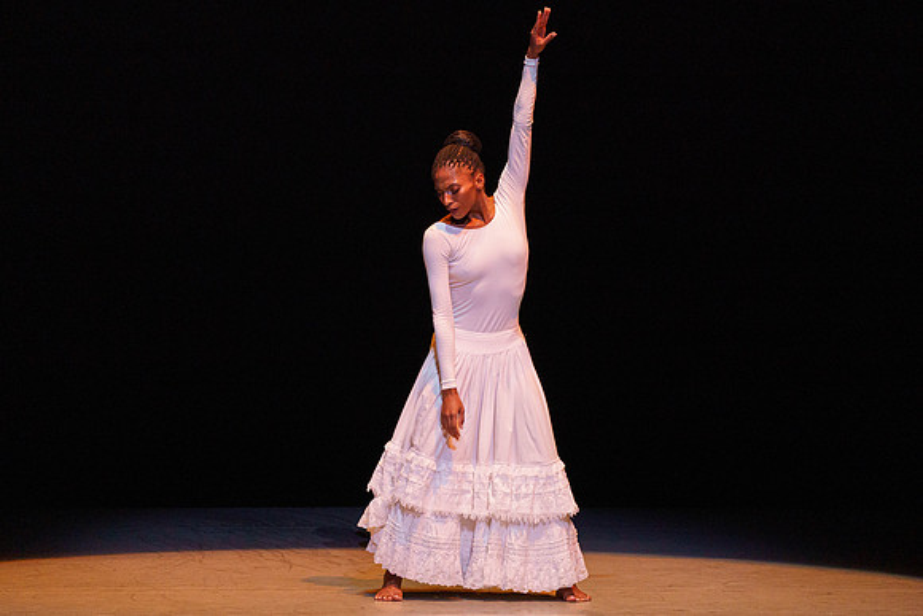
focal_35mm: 421
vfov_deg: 3.3
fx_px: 10807
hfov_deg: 4.9
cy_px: 325
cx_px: 462
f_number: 6.3
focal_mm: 400
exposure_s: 1/400
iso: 5000
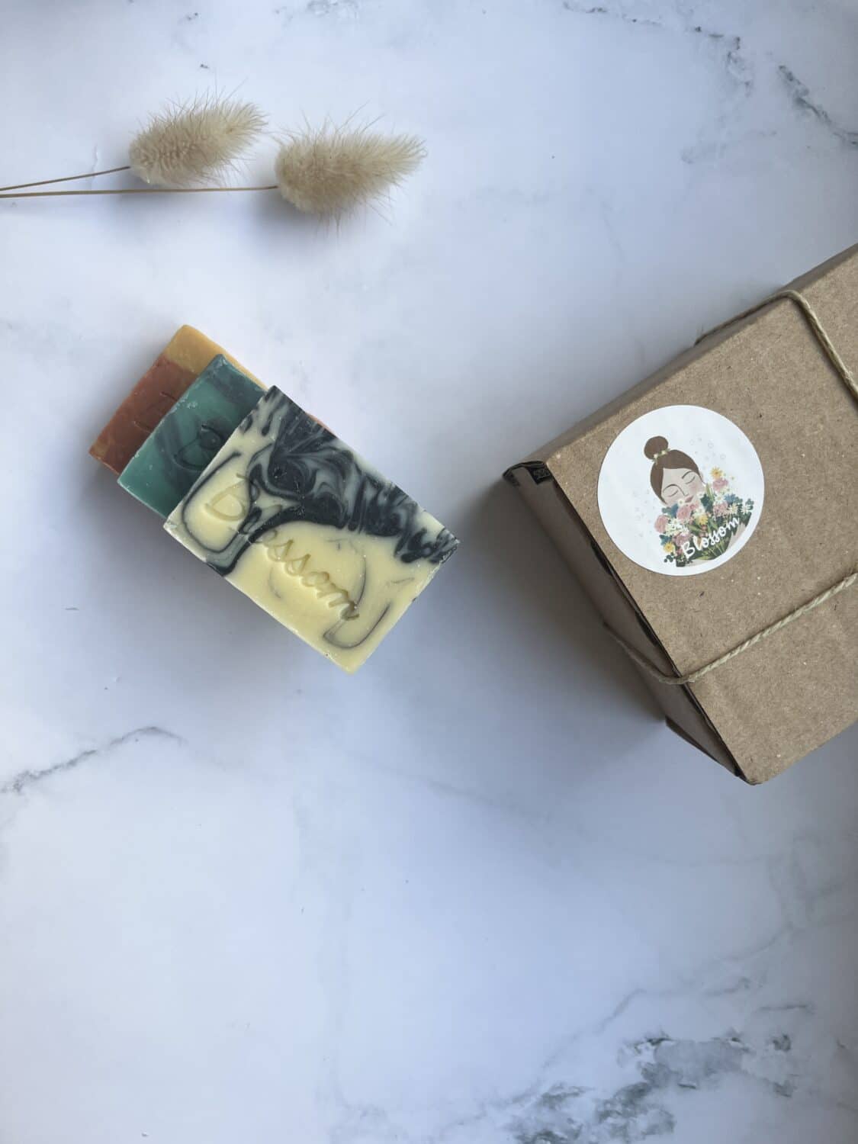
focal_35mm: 26
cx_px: 429
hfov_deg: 53.1
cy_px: 572
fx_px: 859
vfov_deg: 67.3
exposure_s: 1/178
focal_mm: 5.1
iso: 40
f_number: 1.6
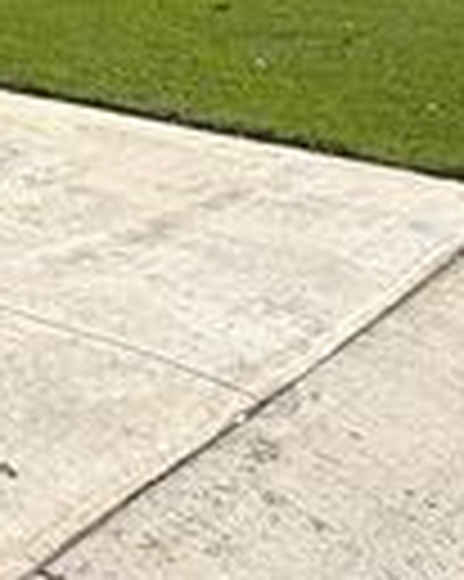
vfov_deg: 20.5
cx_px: -883
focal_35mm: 68
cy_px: -441
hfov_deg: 12.0
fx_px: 1169
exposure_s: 1/1189
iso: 20
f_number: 2.2
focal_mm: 2.22
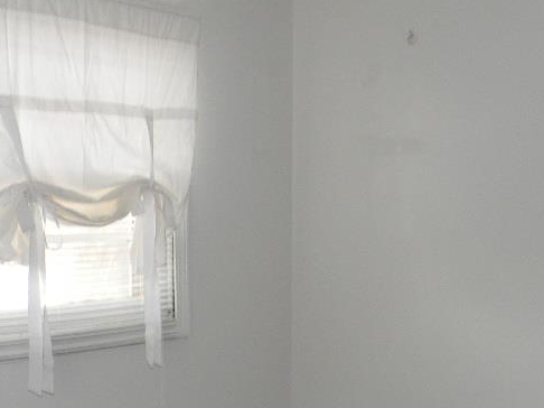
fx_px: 927
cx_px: 297
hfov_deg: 32.7
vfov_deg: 24.6
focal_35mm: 59
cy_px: 291
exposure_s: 1/30
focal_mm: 5
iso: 124
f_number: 3.5
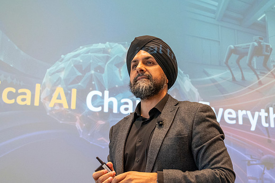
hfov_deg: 30.5
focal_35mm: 66
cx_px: 138
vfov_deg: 20.6
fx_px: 504
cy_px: 92
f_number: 5
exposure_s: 1/100
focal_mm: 44
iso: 3200
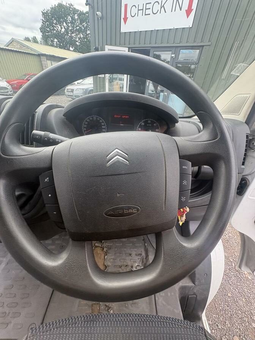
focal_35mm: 14
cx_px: 128
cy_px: 170
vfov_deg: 102.1
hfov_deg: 85.7
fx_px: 138
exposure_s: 1/141
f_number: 2.2
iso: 80
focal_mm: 2.22
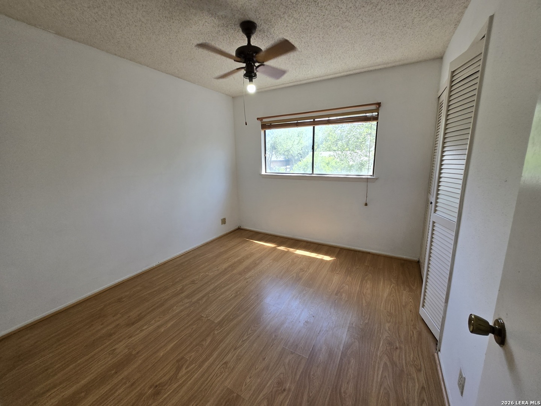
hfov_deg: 106.2
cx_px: 270
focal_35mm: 13
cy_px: 203
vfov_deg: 89.9
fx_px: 203
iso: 50
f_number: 2.2
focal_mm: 1.7
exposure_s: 1/120
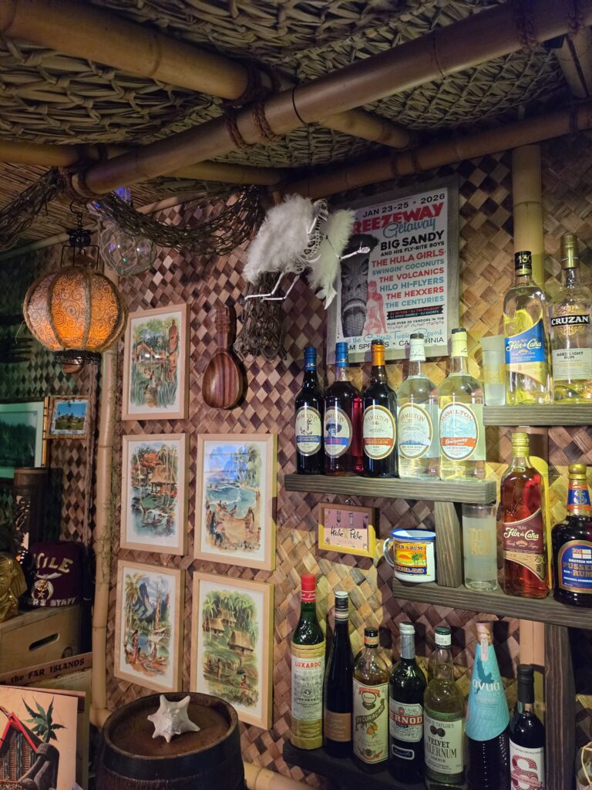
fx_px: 524
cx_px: 296
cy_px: 395
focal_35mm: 23
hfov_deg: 58.9
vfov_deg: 73.9
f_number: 1.4
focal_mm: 6.5
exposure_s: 1/120
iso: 800
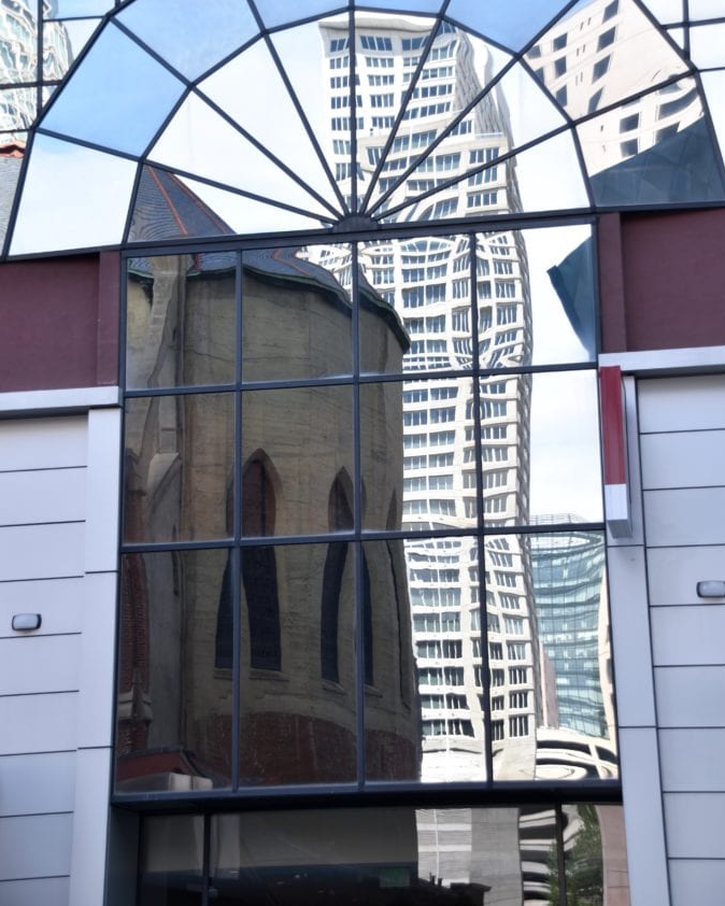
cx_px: 366
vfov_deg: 21.5
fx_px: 2386
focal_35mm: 89
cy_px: 379
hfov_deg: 17.3
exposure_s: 1/160
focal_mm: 52
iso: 200
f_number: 6.3
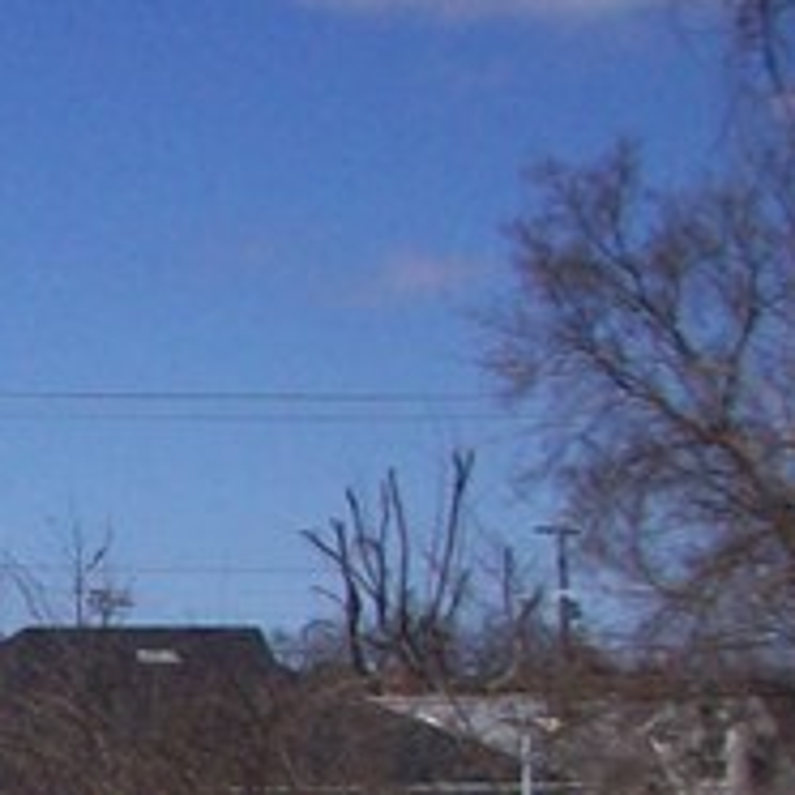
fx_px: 4677
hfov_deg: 8.7
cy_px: 1128
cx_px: -1197
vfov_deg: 9.5
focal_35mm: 180
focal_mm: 6.2
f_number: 5.6
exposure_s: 1/687
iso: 80
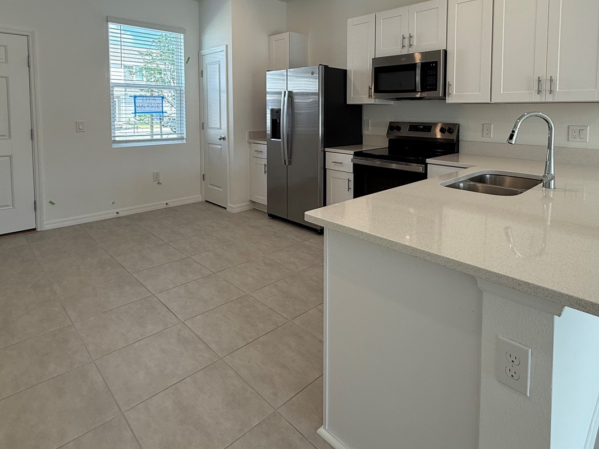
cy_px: 130
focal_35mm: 21
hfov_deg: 78.6
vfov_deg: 61.0
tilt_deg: -2.5
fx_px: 363
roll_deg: -0.1
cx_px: 338
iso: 80
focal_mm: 2.22
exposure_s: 1/120
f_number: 2.2
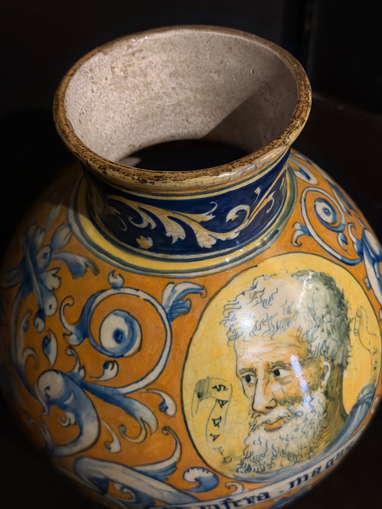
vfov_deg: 39.7
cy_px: 254
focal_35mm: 48
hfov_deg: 30.3
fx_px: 706
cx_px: 191
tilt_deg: -48.0
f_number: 1.78
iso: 640
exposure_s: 1/25
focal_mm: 6.76
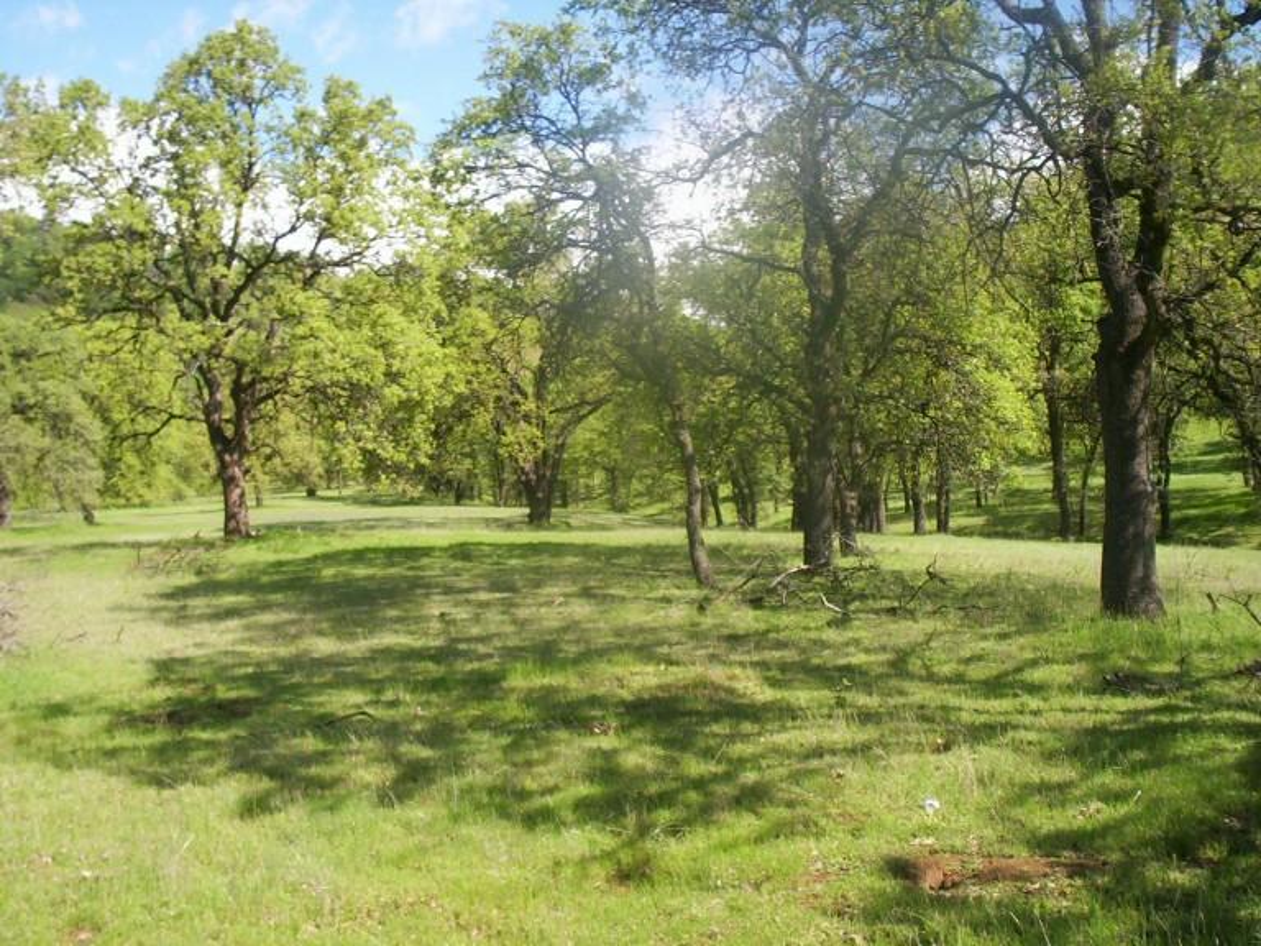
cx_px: 630
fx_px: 1384
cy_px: 473
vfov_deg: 37.7
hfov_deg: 49.0
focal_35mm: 38
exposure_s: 1/341
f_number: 4.5
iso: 100
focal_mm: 4.99
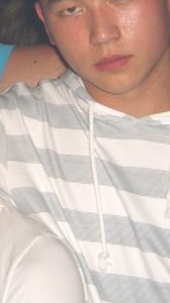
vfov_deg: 19.1
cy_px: 72
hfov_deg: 10.7
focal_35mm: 111
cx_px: -40
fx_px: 890
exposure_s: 1/60
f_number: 2.8
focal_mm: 7.9
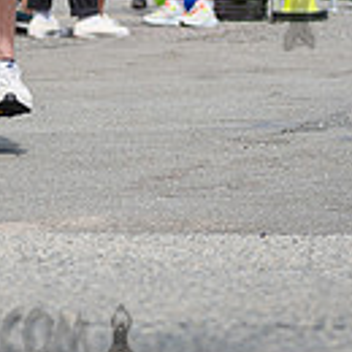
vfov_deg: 4.4
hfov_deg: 4.4
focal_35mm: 398
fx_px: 4579
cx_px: -51
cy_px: -129
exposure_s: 1/1250
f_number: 4.5
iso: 250
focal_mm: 105
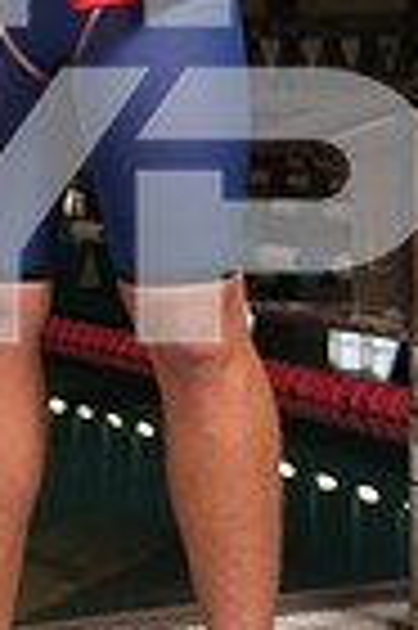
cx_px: 94
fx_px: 2130
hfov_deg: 11.2
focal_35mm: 122
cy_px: -108
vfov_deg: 16.2
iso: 250
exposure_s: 1/160
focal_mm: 38
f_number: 5.6
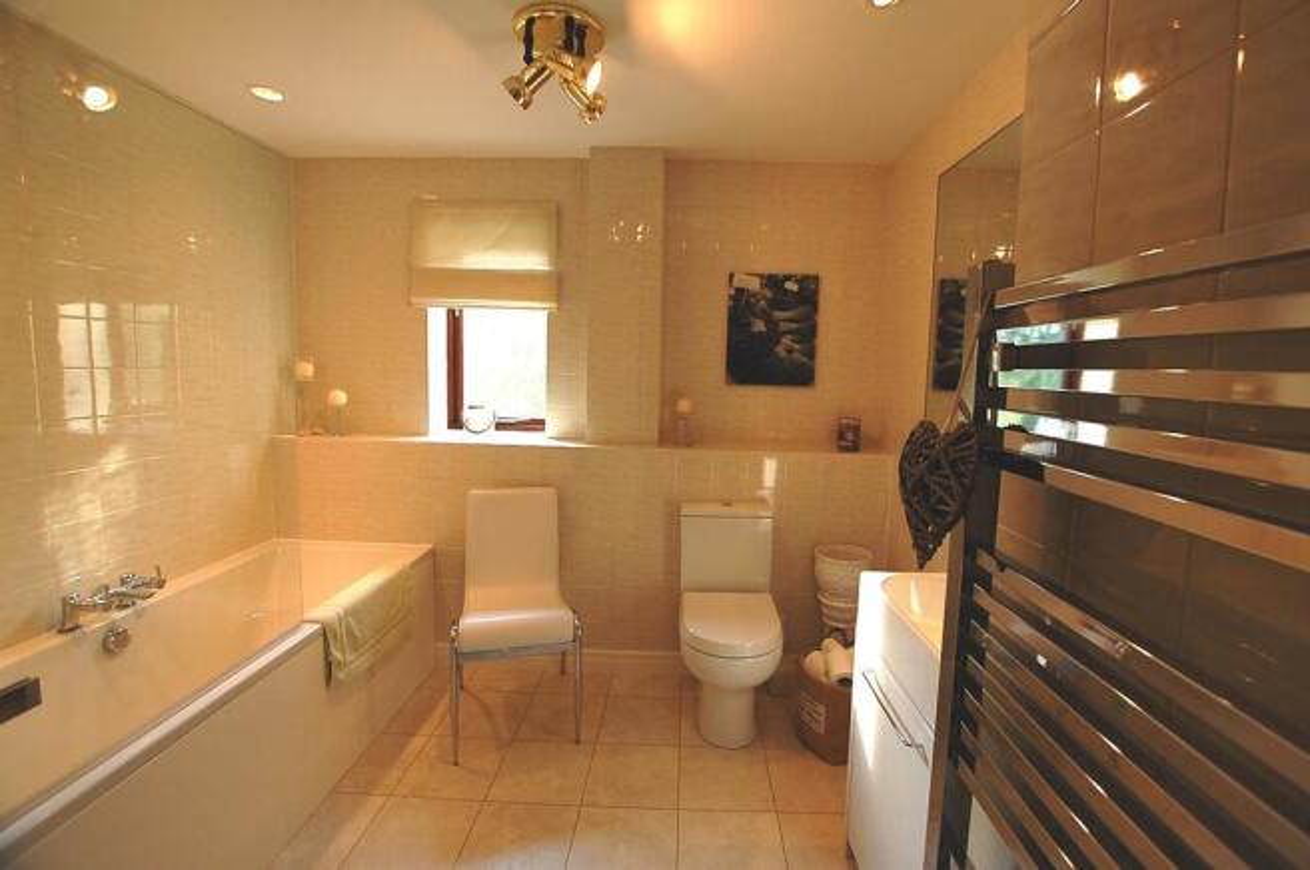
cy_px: 435
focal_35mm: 15
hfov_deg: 100.4
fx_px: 545
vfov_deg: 77.2
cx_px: 655
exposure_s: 1/80
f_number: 4.5
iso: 400
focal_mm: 10
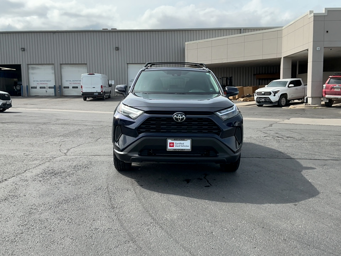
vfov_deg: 46.8
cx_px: 170
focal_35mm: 30
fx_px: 296
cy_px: 128
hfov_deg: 60.0
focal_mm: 3
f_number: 1.8
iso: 25
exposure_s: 1/1377
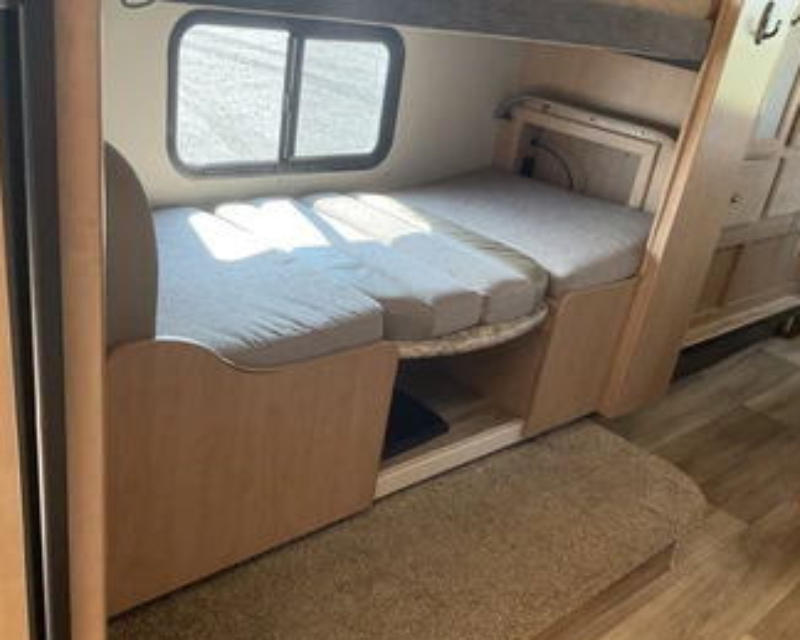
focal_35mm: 35
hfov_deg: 51.5
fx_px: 828
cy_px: 351
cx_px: 393
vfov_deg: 42.2
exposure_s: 1/60
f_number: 1.8
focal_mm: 3
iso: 160
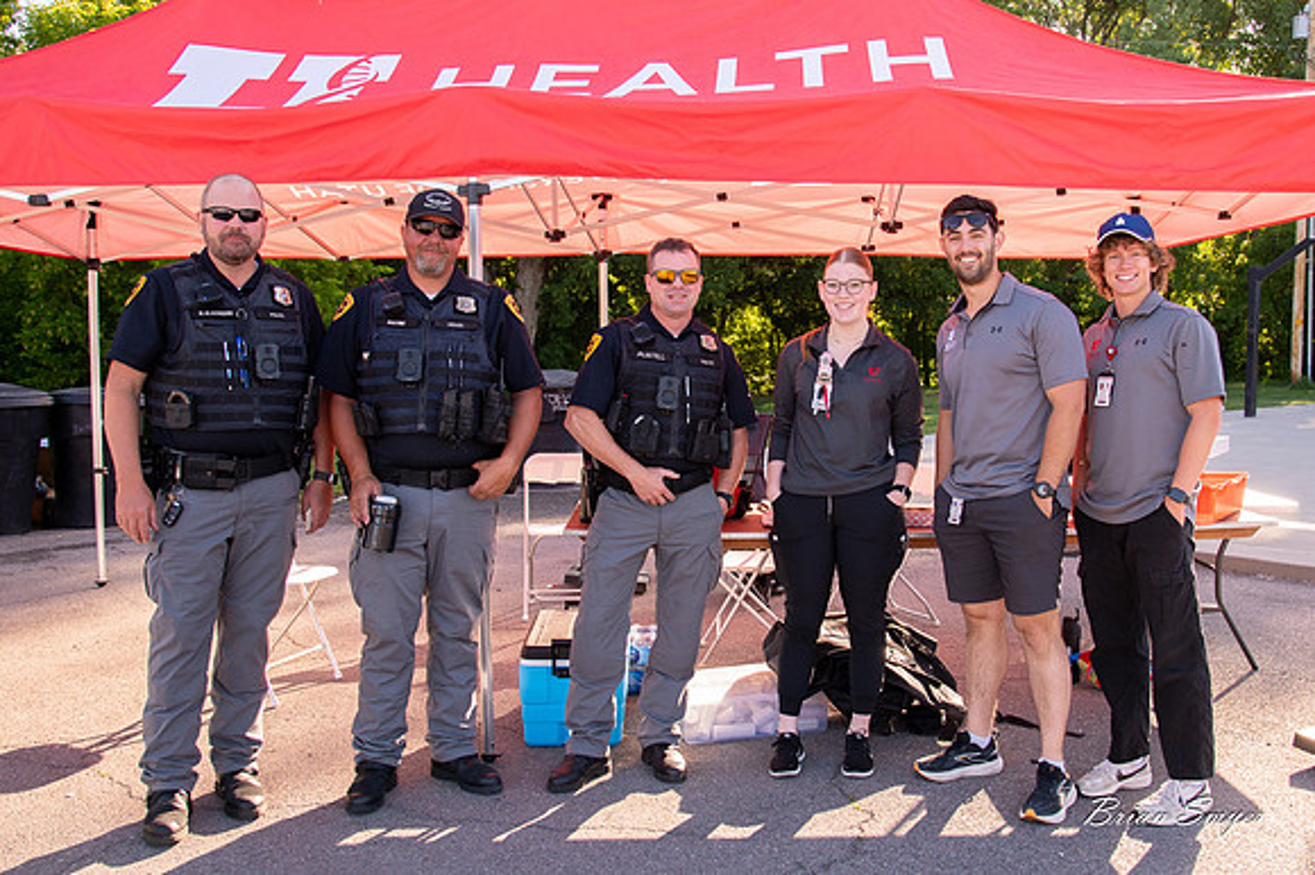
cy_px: 432
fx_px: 1144
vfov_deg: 41.9
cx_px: 732
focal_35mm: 31
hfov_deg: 59.6
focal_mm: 24
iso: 500
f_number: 6.3
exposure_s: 1/320
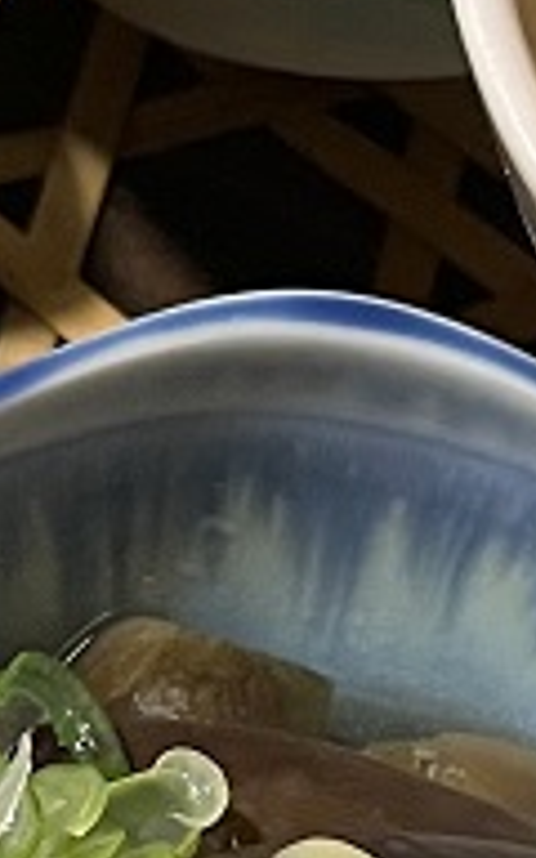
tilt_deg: -59.9
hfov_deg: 7.5
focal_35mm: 174
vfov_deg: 12.0
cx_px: 94
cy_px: 496
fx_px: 4067
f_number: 1.6
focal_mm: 5.1
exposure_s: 1/30
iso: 500
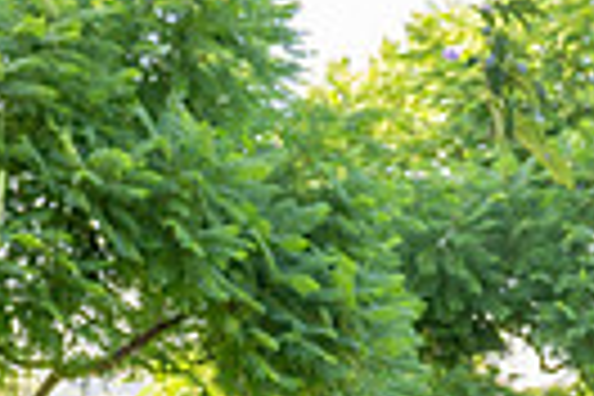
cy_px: 844
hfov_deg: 13.0
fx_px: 2607
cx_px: 381
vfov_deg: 8.2
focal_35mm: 158
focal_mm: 32
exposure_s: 1/200
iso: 200
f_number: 3.5
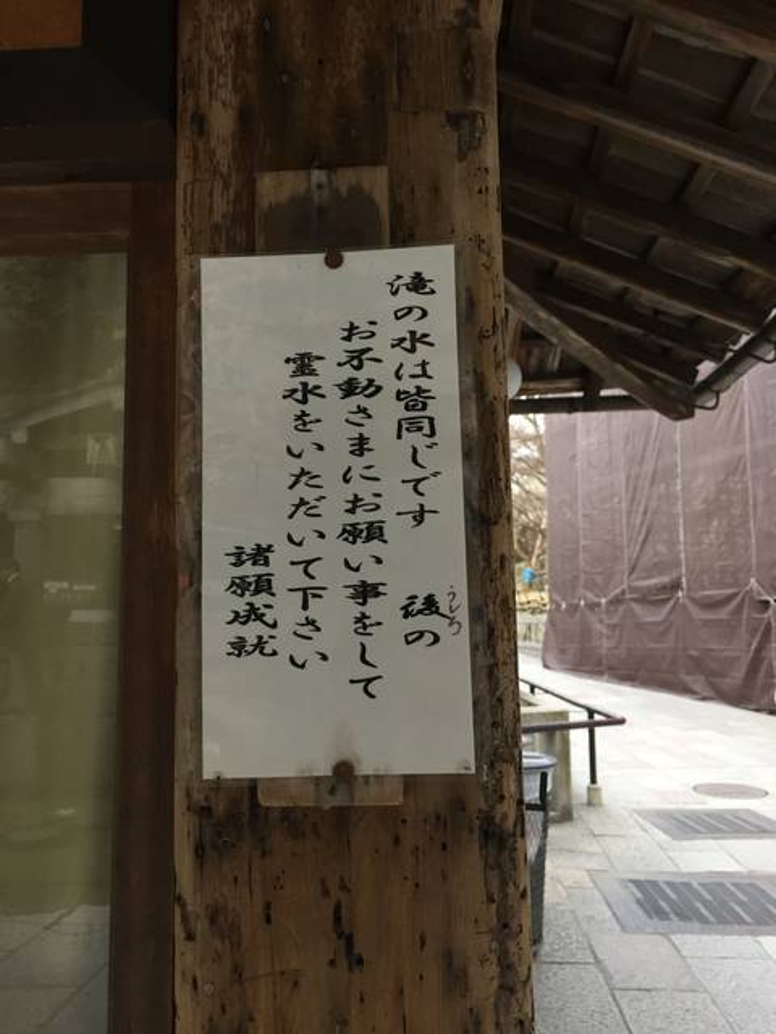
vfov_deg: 61.7
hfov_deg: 48.2
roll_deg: -1.6
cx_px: 388
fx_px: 867
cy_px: 517
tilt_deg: +9.3
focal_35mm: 29
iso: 40
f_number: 2.2
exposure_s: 1/30
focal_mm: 4.15
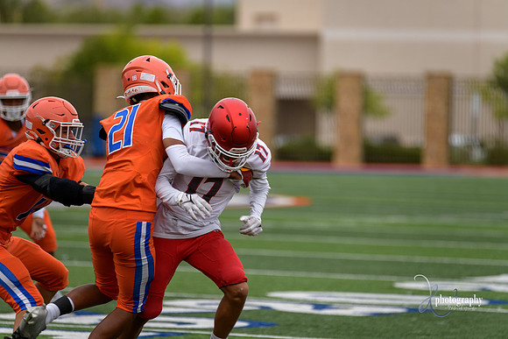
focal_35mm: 300
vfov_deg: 4.6
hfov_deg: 6.9
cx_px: 254
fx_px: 4234
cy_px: 170
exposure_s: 1/1000
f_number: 3.5
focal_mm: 300
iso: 360
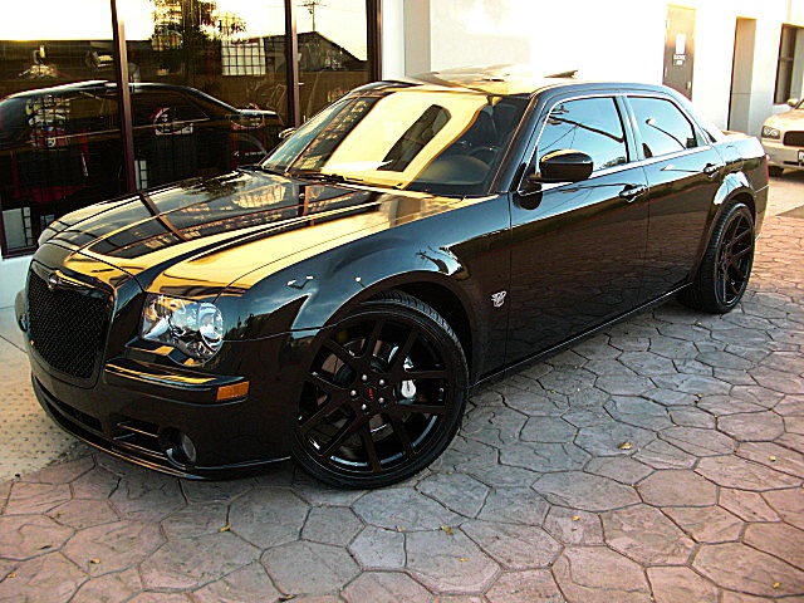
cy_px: 302
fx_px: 836
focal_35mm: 36
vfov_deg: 39.7
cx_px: 402
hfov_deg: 51.4
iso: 200
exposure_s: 1/100
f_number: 2.8
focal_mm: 6.3
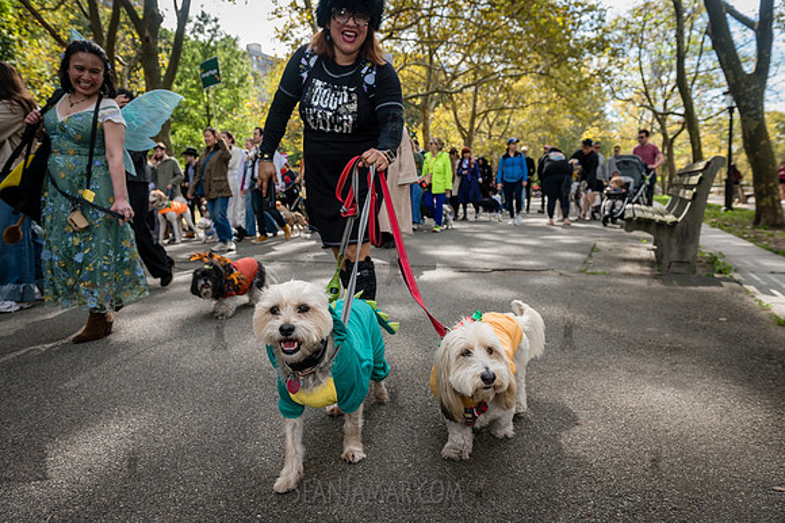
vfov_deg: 53.1
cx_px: 392
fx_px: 523
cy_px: 262
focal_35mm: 24
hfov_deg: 73.8
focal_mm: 24
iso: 1000
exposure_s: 1/1250
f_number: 5
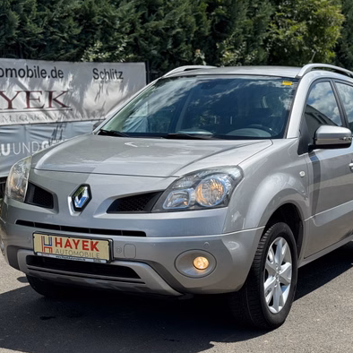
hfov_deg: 25.0
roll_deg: +1.4
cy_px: 191
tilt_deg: -8.4
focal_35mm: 69
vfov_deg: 25.0
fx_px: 796
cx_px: 209
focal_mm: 6.76
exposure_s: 1/4049
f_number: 1.78
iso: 64
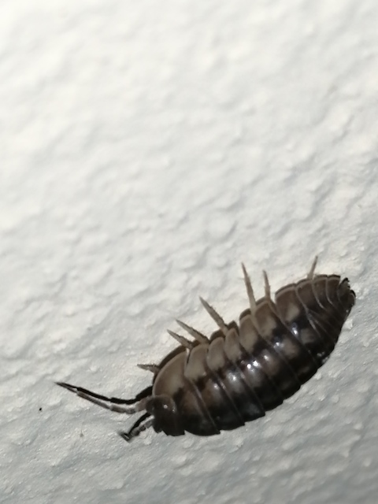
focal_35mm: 103
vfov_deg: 19.1
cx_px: 189
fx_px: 1500
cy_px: 252
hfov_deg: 14.4
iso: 50
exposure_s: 1/108
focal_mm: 3.46
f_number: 1.8
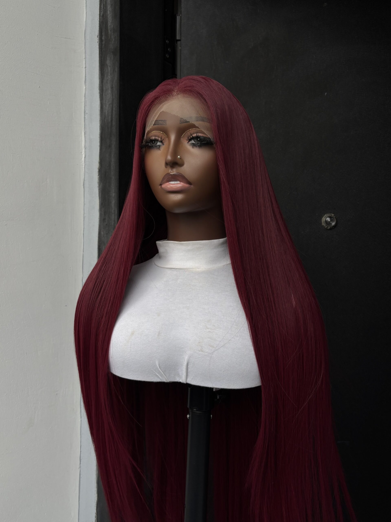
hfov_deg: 53.1
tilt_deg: -1.8
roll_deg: -3.0
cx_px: 196
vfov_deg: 67.3
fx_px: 392
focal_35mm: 26
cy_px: 261
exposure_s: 1/894
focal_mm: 5.96
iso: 50
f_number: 1.6
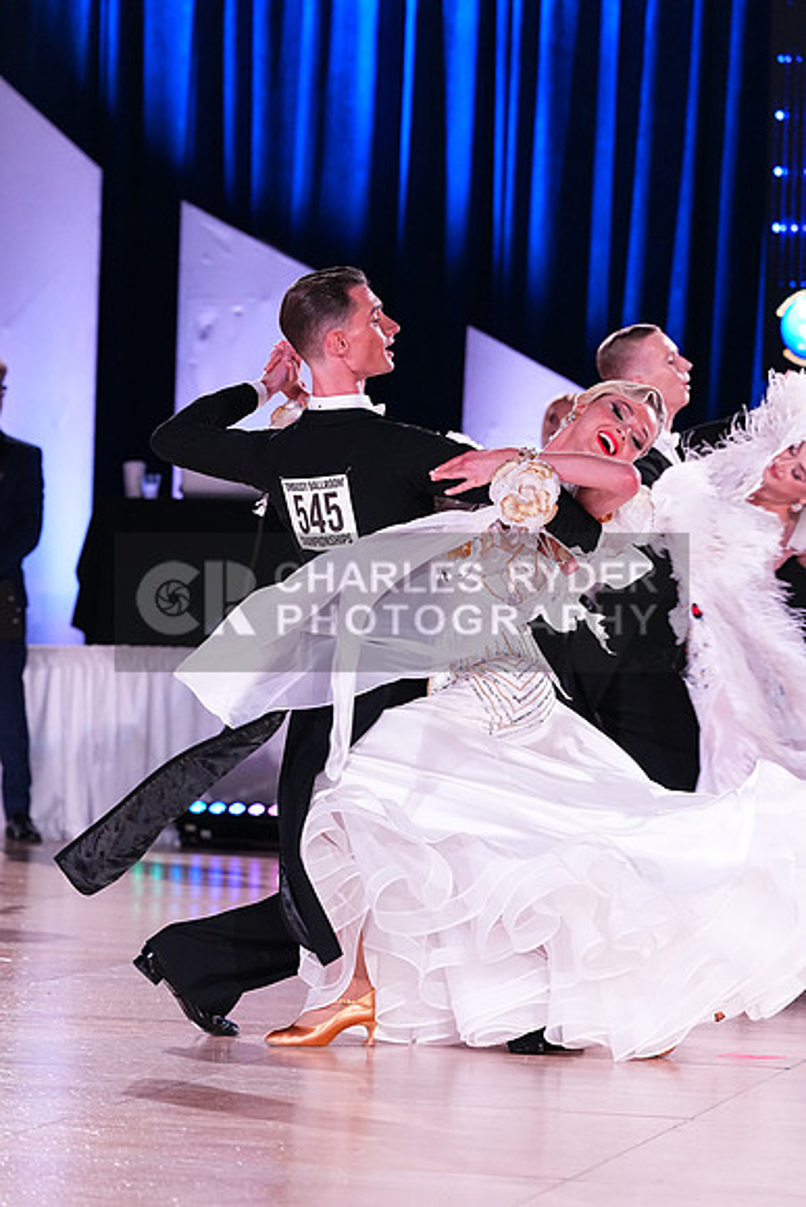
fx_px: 4363
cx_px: 403
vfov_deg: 15.8
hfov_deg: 10.6
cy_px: 604
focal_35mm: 130
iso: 5000
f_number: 5
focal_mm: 130
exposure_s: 1/320
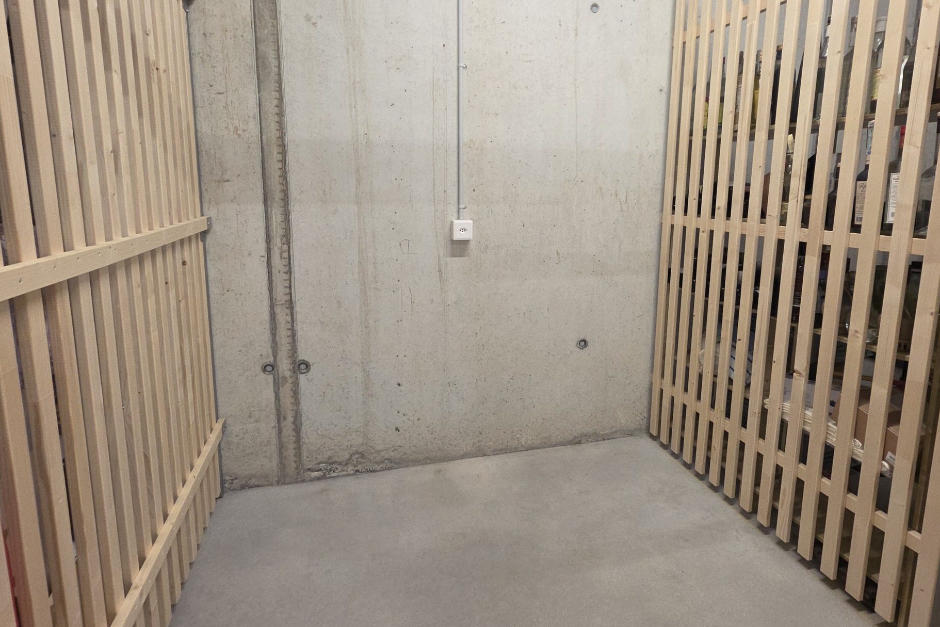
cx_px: 501
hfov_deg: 86.8
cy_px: 268
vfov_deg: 64.3
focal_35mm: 19
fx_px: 496
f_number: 1.9
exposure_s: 1/50
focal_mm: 2.2
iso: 125
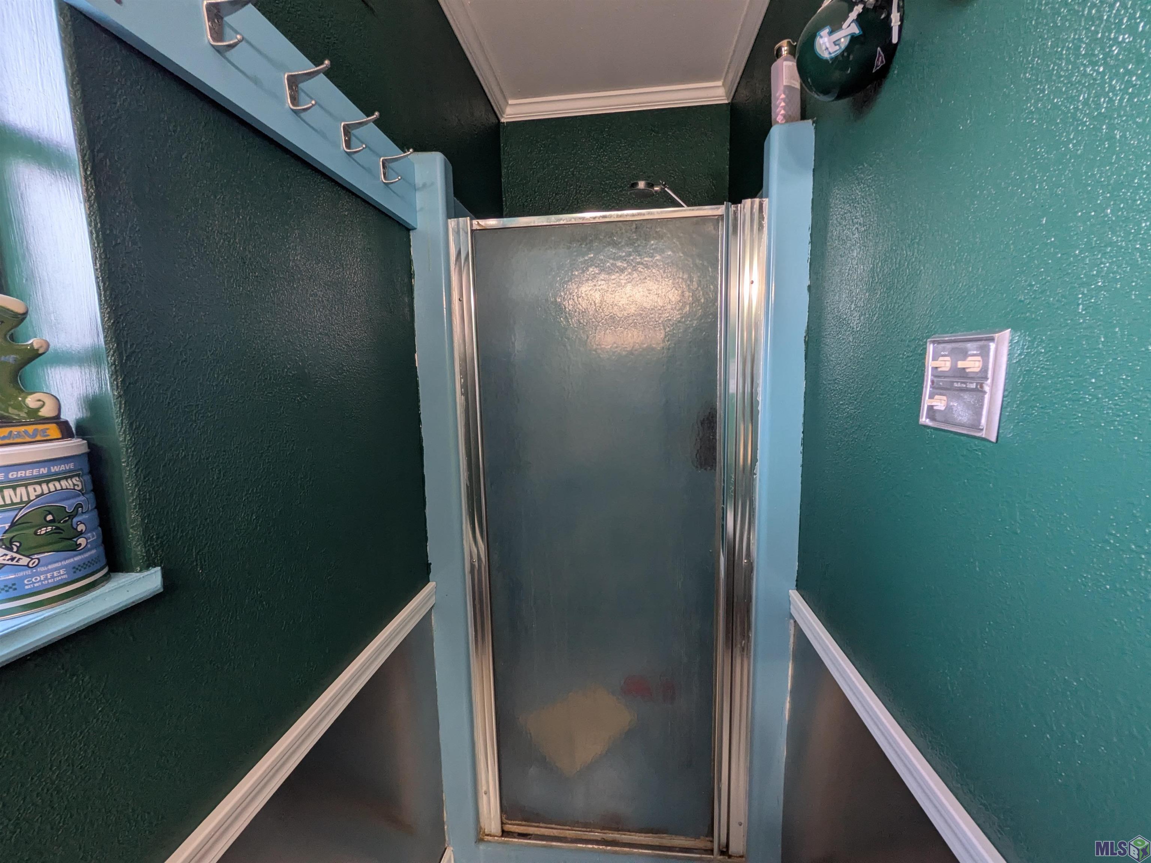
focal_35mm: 14
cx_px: 576
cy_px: 432
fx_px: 466
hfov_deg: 102.1
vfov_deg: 85.7
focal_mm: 1.83
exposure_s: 1/40
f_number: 2.2
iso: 167
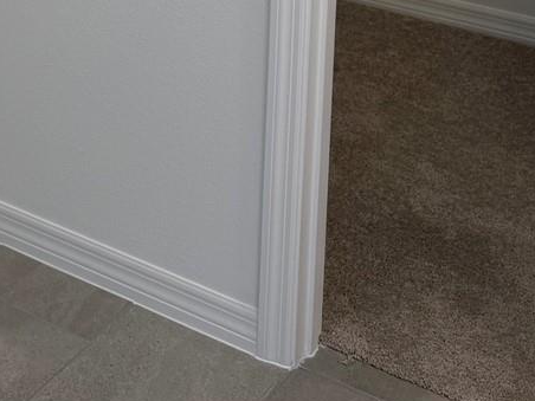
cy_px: -293
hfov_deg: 20.6
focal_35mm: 85
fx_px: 1314
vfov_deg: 15.3
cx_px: -193
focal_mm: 6.76
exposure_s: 1/120
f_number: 1.78
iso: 50
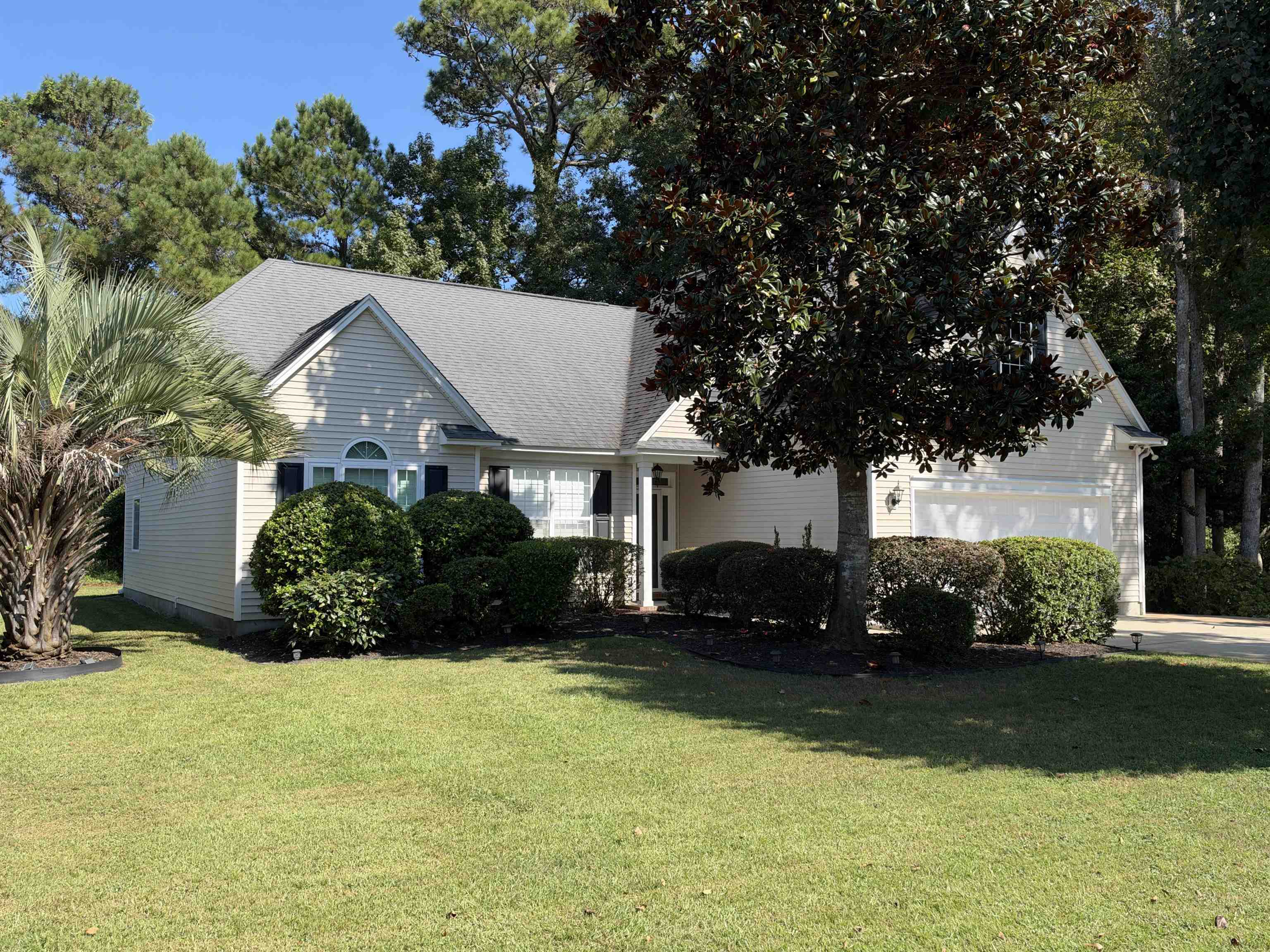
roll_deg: +0.3
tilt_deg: +4.1
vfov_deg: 48.2
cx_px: 635
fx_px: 1064
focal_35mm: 29
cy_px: 476
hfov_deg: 61.7
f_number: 1.8
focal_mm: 6.93
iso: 64
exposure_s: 1/1642
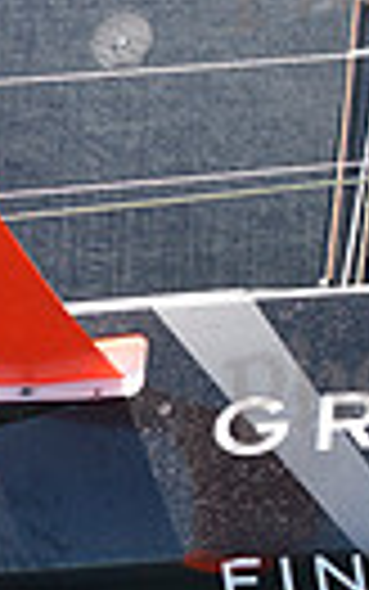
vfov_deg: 5.2
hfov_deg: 3.2
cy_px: 502
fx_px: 6526
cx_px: 1094
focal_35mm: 406
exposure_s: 1/1250
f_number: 5.6
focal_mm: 90
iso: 280
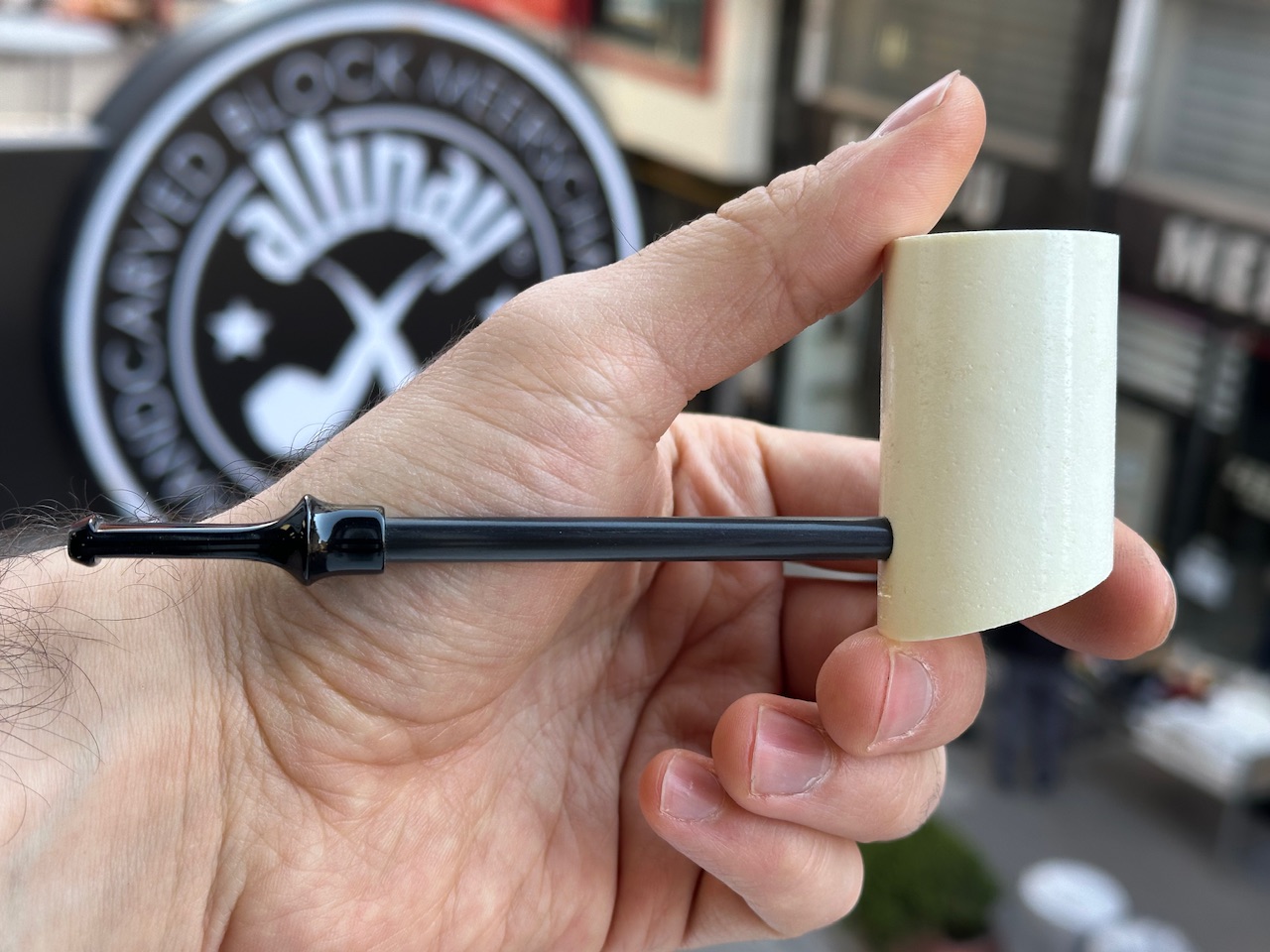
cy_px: 476
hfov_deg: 39.7
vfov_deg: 30.3
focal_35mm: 48
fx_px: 1761
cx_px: 635
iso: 50
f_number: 1.78
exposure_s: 1/230
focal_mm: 6.86
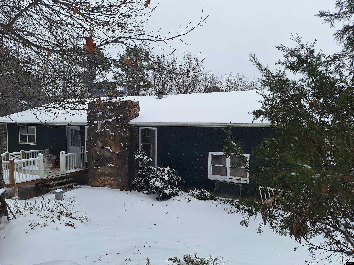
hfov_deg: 73.9
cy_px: 132
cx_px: 177
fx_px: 235
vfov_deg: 58.9
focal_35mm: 23
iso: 40
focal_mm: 5.54
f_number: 1.8
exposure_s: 1/1014
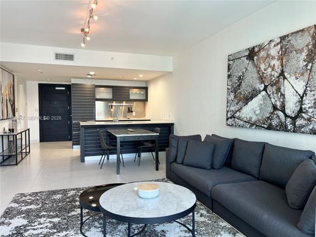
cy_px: 118
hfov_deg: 67.3
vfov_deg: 53.1
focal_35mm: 26
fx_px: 237
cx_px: 158
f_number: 1.5
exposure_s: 1/120
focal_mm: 5.7
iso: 80
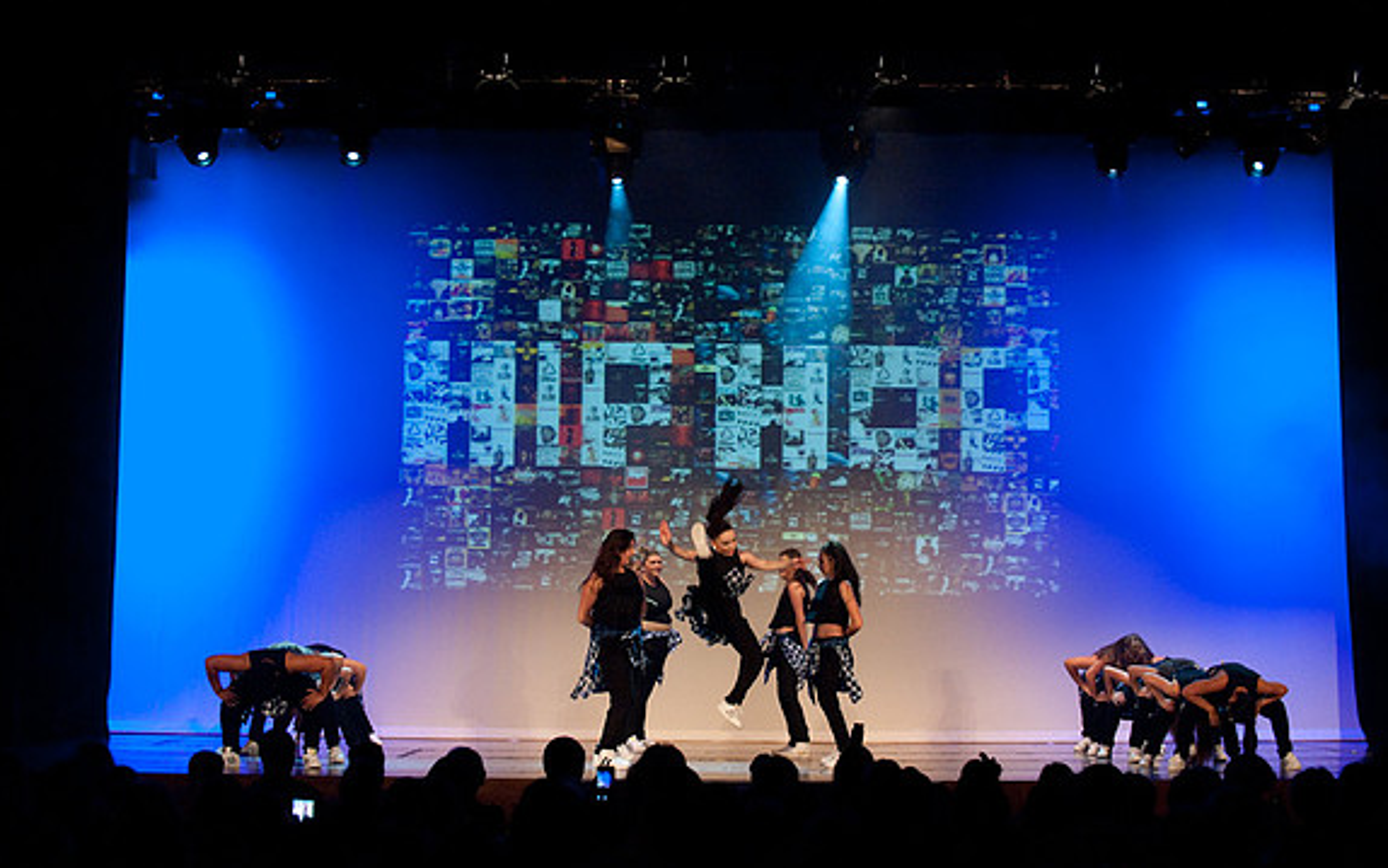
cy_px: 459
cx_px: 692
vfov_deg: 18.1
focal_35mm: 72
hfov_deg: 28.6
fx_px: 2724
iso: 3200
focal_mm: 70
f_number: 4
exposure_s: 1/200
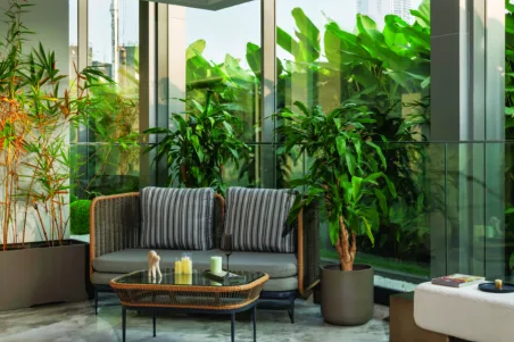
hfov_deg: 38.4
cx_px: 349
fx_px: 728
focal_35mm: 51
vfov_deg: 26.4
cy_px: 143
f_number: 10
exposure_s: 1/60
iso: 200
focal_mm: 30
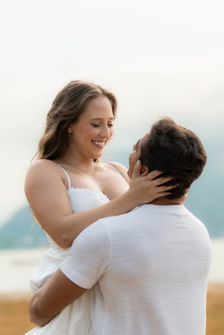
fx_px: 1190
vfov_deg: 16.1
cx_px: 112
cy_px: 168
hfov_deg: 10.8
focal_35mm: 128
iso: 100
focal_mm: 85
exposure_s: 1/800
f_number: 2.5
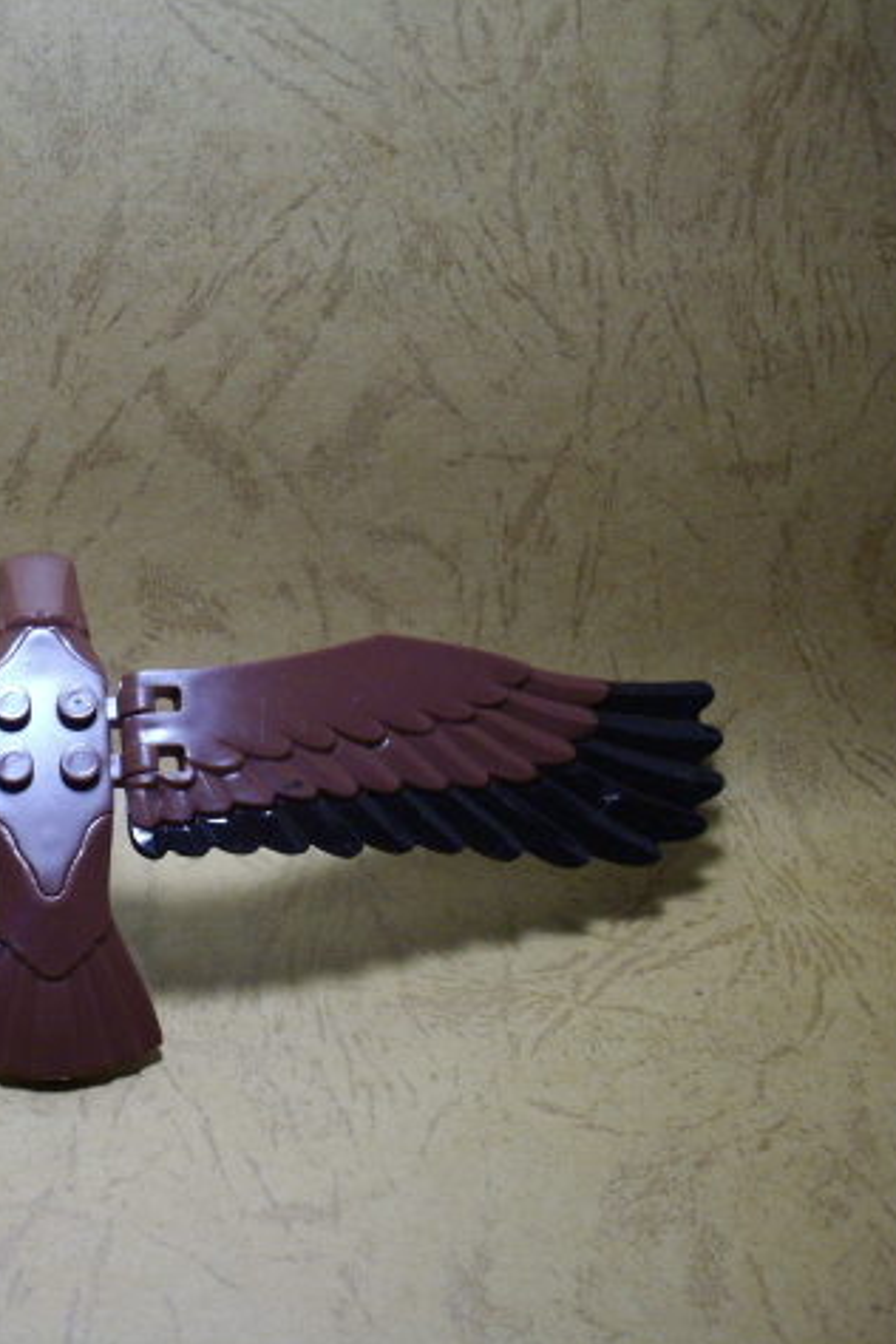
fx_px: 1941
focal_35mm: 52
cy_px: 675
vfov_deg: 38.2
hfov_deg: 25.1
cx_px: 77
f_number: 2.8
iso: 160
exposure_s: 1/50
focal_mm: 6.2
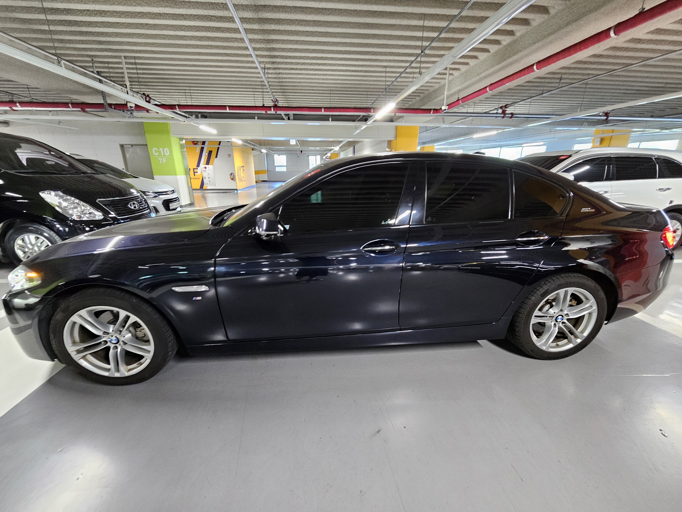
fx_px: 256
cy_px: 256
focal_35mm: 13
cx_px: 341
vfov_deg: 89.9
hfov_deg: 106.2
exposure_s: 1/24
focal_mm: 2.2
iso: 640
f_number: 2.2
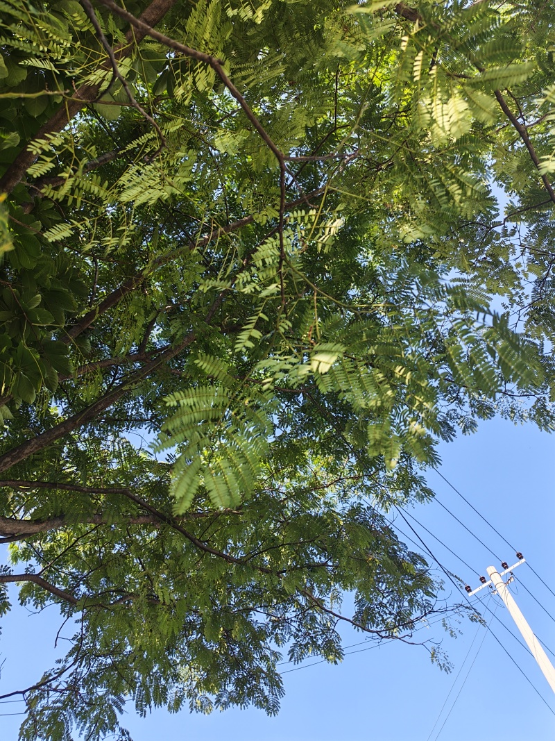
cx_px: 278
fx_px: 577
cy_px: 370
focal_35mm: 27
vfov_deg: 65.3
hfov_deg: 51.3
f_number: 1.9
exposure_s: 1/160
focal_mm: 6.12
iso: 50
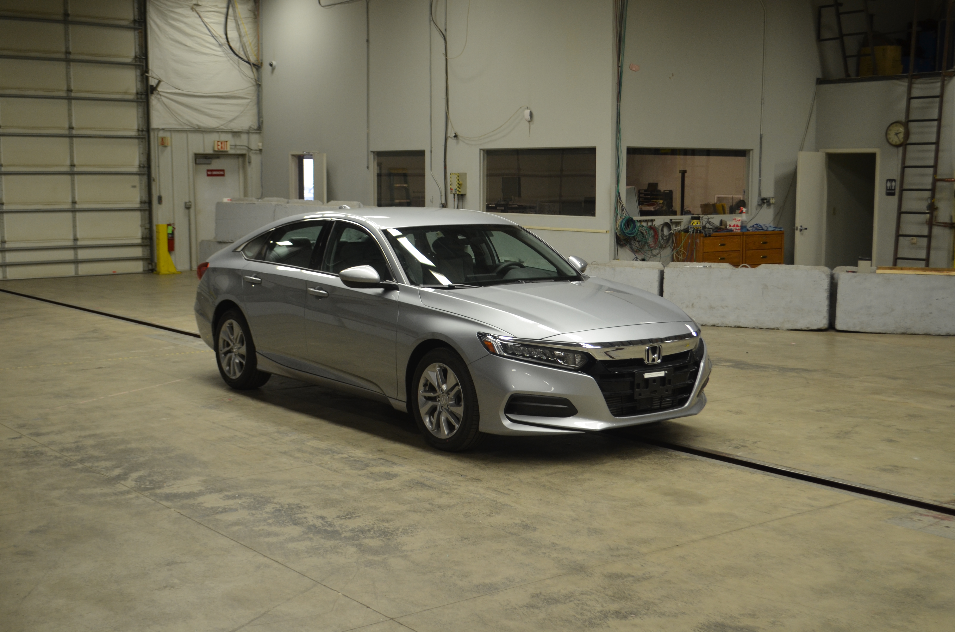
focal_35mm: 48
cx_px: 478
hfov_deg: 41.2
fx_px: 1271
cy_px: 316
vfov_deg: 28.0
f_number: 4.8
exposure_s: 1/80
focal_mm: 32
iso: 400
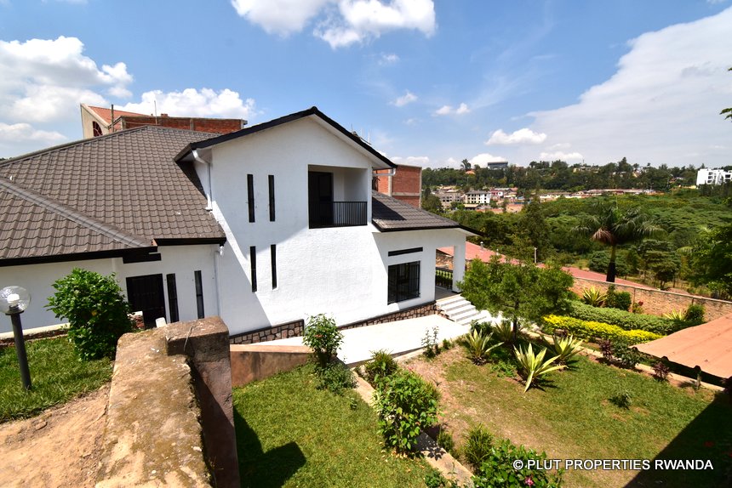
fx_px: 305
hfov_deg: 100.4
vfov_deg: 77.4
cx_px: 366
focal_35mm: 15
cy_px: 244
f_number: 11
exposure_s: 1/500
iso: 250
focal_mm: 10
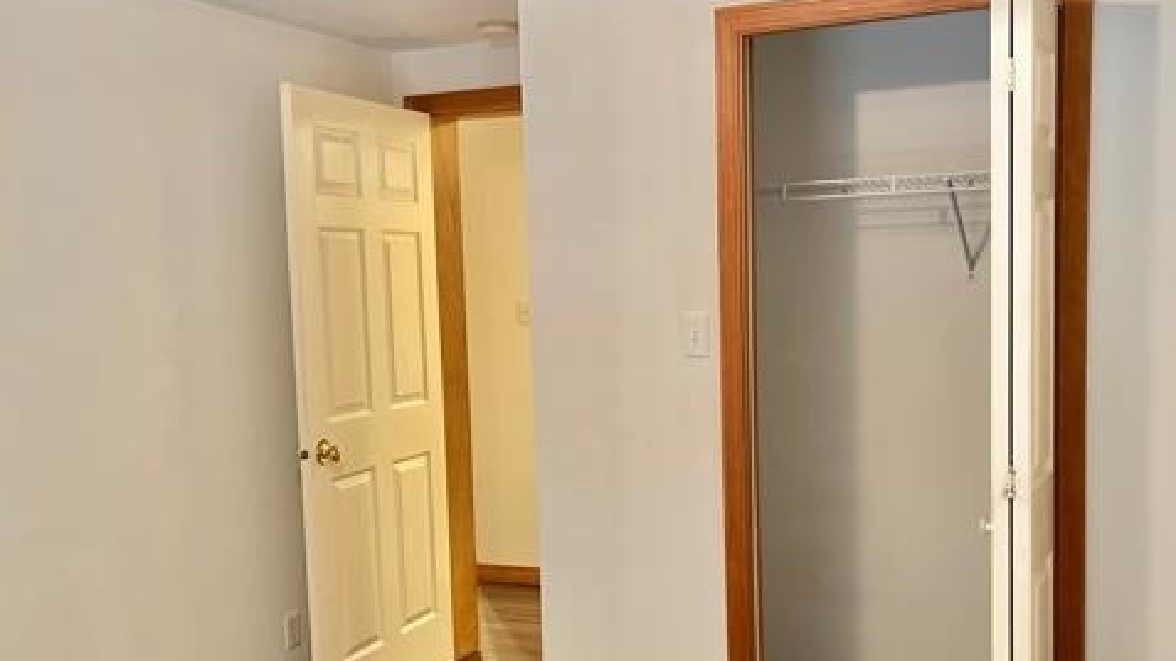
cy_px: 409
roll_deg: +1.6
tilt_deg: -7.4
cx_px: 631
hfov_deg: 52.7
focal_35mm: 38
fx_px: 1185
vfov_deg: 31.0
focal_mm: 5.1
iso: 320
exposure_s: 1/60
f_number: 1.6
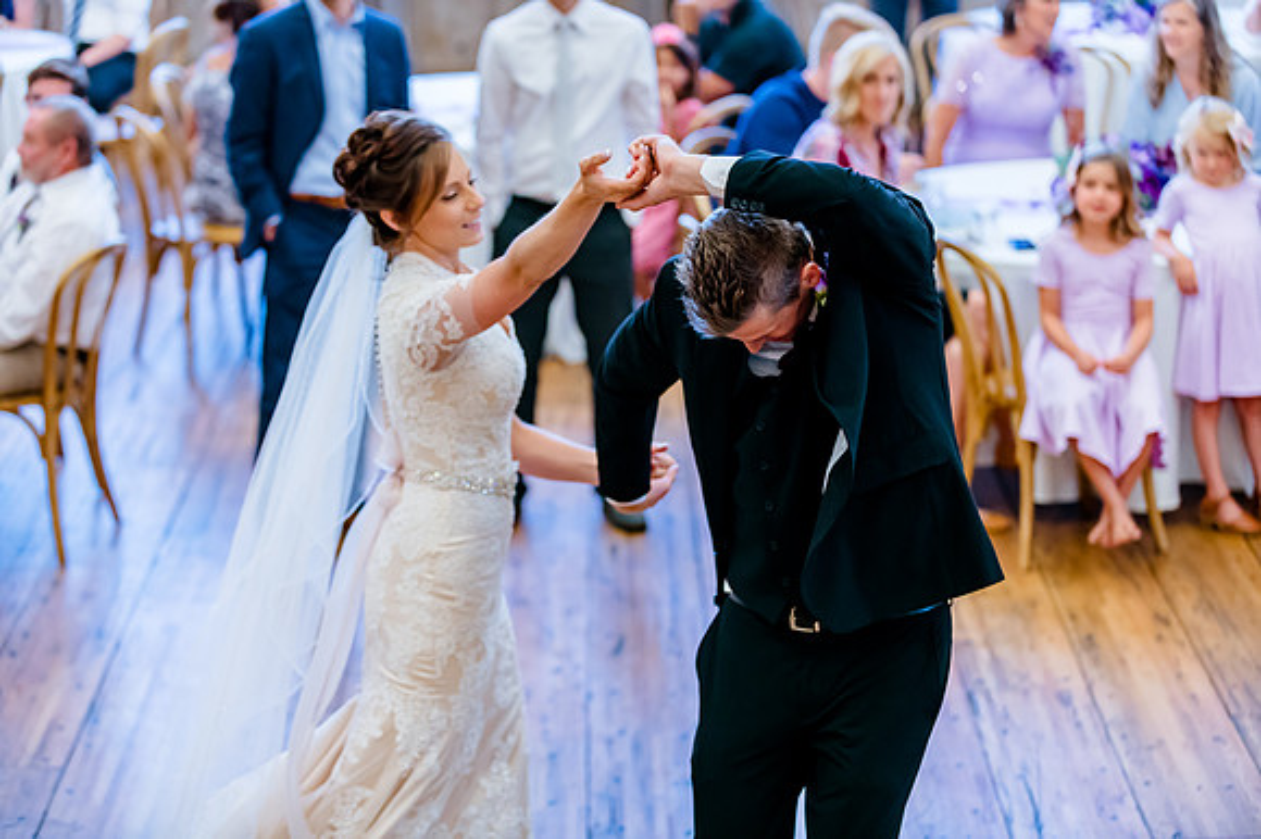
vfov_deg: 14.4
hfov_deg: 21.5
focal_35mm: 95
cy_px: 420
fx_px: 3326
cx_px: 630
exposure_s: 1/500
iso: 2000
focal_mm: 95
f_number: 2.8
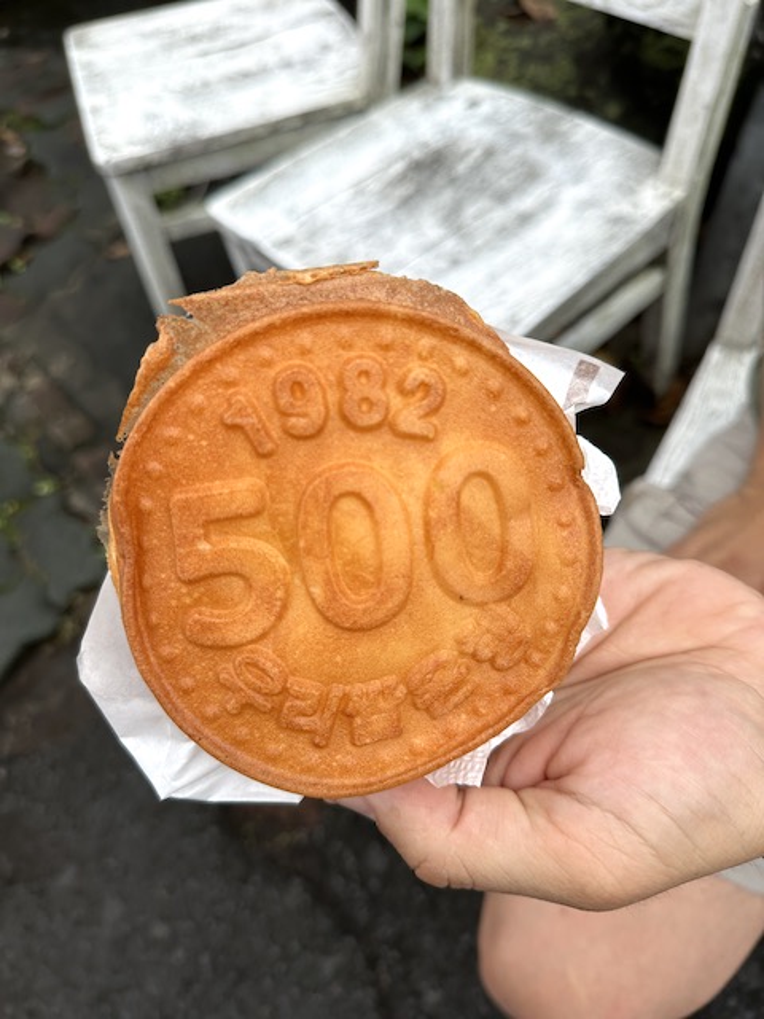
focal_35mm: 24
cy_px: 510
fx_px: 706
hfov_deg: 56.8
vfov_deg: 71.6
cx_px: 382
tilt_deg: -57.5
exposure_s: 1/458
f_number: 1.78
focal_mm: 6.86
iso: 80
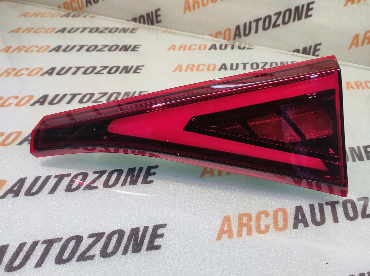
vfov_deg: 68.6
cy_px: 144
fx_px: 203
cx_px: 197
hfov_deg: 84.6
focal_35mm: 19
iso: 208
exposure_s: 1/33
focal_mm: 4.74
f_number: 1.79
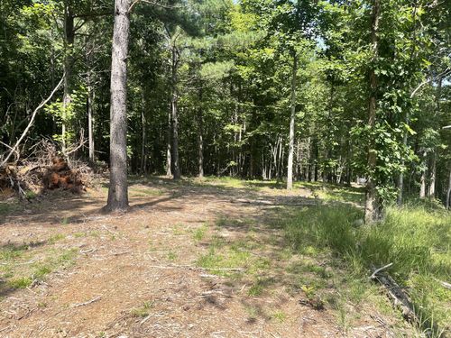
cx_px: 226
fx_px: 339
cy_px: 169
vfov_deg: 53.1
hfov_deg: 67.3
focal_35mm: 26
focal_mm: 4.2
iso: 32
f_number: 1.6
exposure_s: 1/932
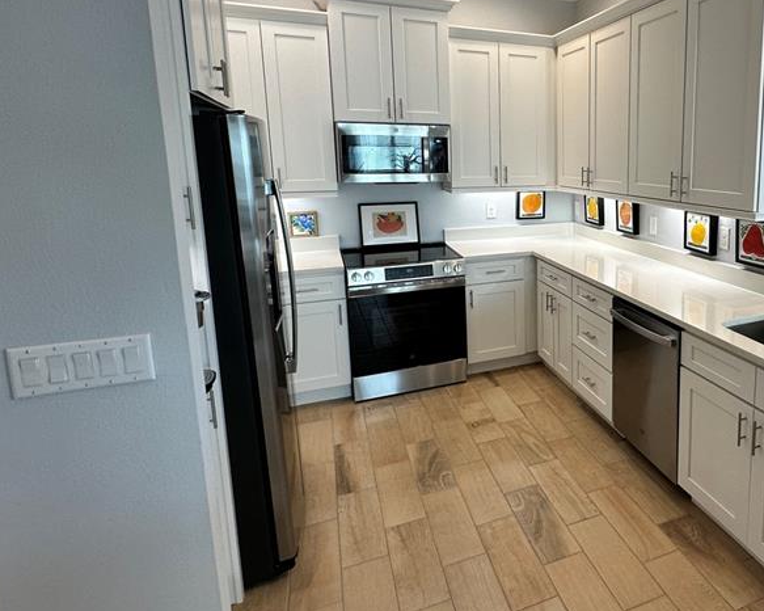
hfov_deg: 65.8
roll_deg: -0.4
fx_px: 542
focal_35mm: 24
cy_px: 240
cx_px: 577
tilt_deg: -9.0
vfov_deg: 58.2
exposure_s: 1/120
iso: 80
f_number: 2.2
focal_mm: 2.22
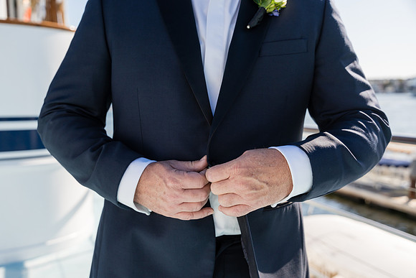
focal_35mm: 42
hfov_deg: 46.4
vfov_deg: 31.9
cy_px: 145
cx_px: 200
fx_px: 486
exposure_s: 1/2000
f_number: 4.5
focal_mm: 40.4
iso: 320
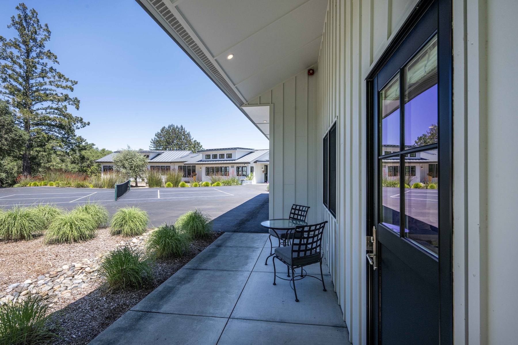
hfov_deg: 95.0
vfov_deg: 72.1
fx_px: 237
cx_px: 259
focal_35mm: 16
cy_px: 172
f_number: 9
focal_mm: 16.5
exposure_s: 1/200
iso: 250
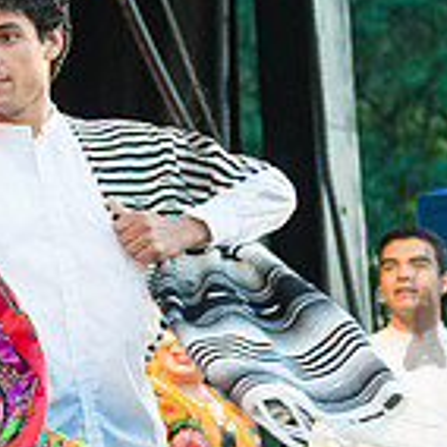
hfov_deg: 8.5
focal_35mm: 193
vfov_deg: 9.1
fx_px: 2820
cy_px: 237
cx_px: -501
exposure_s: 1/640
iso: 1000
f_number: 2.8
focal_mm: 44
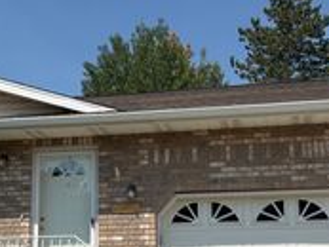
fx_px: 713
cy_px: 174
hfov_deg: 25.9
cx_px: 133
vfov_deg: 19.6
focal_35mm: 75
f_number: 1.6
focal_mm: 5.96
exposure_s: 1/5814
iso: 50
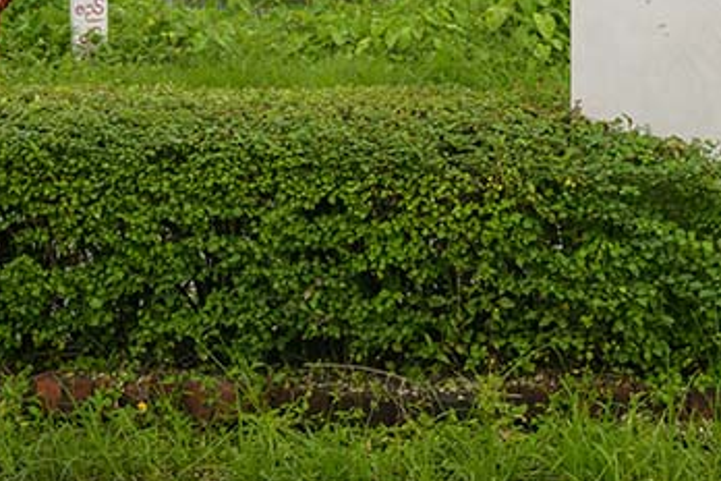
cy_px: -155
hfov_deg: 12.7
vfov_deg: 8.5
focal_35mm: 160
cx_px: 702
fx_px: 3204
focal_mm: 58
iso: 360
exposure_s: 1/200
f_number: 5.6
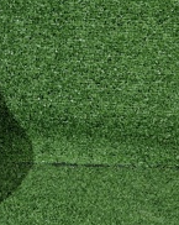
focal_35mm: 79
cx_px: -31
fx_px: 524
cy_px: 56
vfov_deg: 23.9
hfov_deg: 18.4
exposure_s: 1/100
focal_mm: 5.4
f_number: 1.8
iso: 80
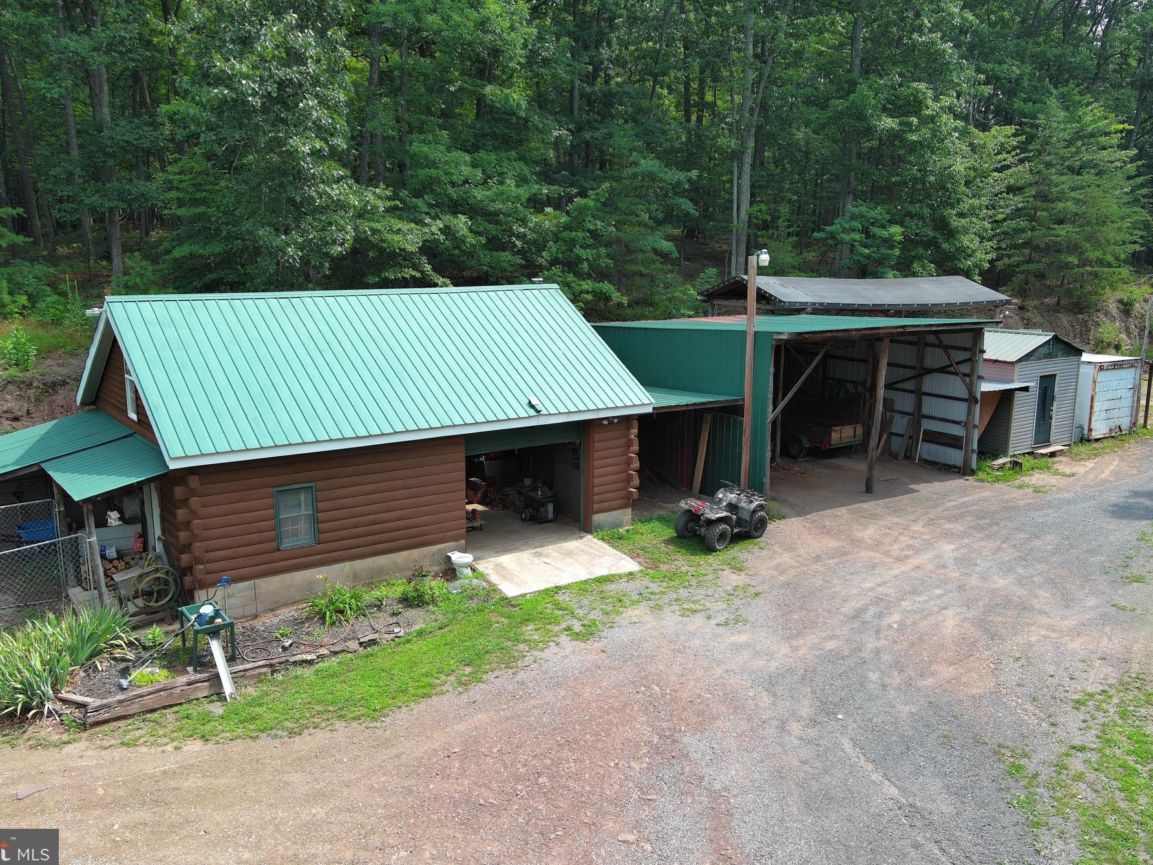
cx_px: 577
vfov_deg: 44.2
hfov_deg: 56.8
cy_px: 435
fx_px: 1066
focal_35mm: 32
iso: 100
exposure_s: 1/498
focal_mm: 10.57
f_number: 2.8
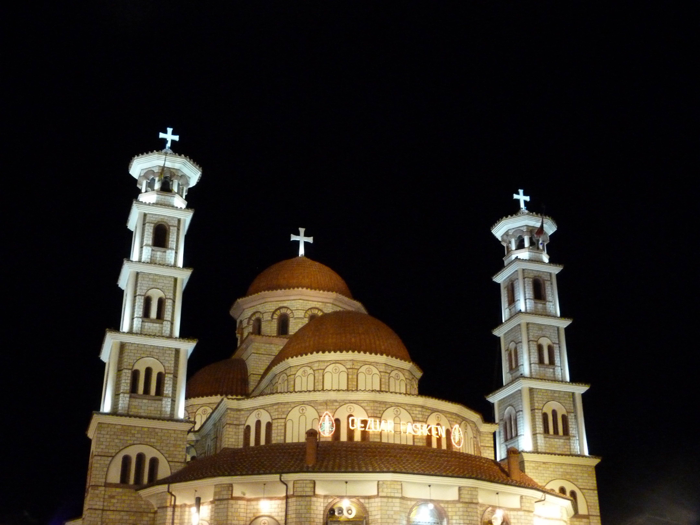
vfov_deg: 32.2
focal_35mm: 45
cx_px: 350
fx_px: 910
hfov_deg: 42.1
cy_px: 262
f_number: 3.2
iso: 800
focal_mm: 8.1
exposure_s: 1/10
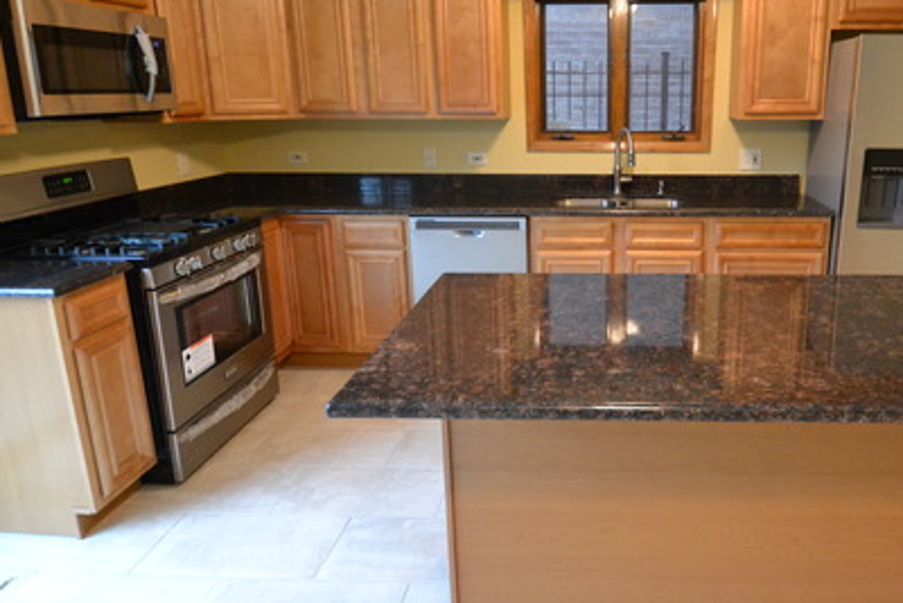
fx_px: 602
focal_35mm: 24
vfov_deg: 52.7
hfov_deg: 72.1
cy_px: 231
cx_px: 582
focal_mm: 10
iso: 2500
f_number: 3.5
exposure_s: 1/60
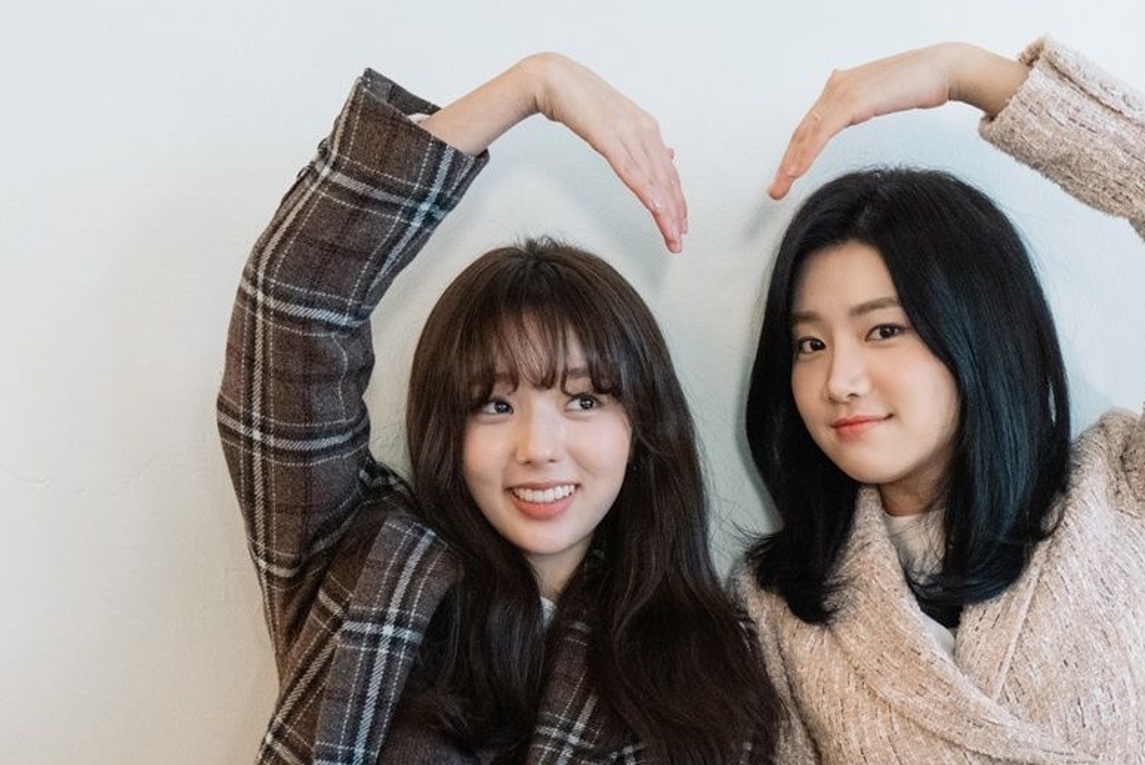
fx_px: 1973
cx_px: 750
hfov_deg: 32.1
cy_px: 693
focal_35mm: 62
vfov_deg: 21.4
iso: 6400
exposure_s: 1/125
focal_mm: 32
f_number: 4
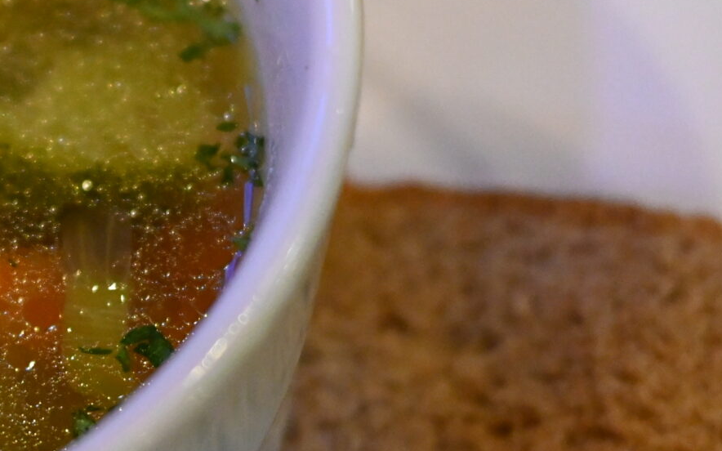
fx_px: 2439
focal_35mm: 124
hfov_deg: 15.8
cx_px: -275
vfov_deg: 10.6
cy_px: 188
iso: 3200
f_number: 2.8
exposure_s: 1/125
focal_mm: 28
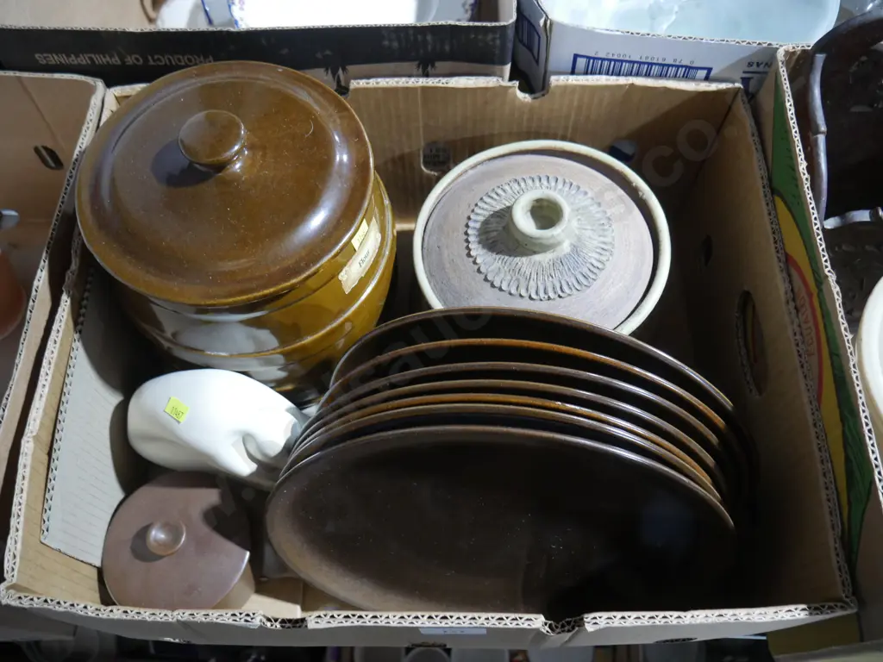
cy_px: 331
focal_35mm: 28
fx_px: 714
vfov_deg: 49.7
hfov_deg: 63.4
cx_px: 442
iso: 1600
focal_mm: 14
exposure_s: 1/60
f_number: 3.5
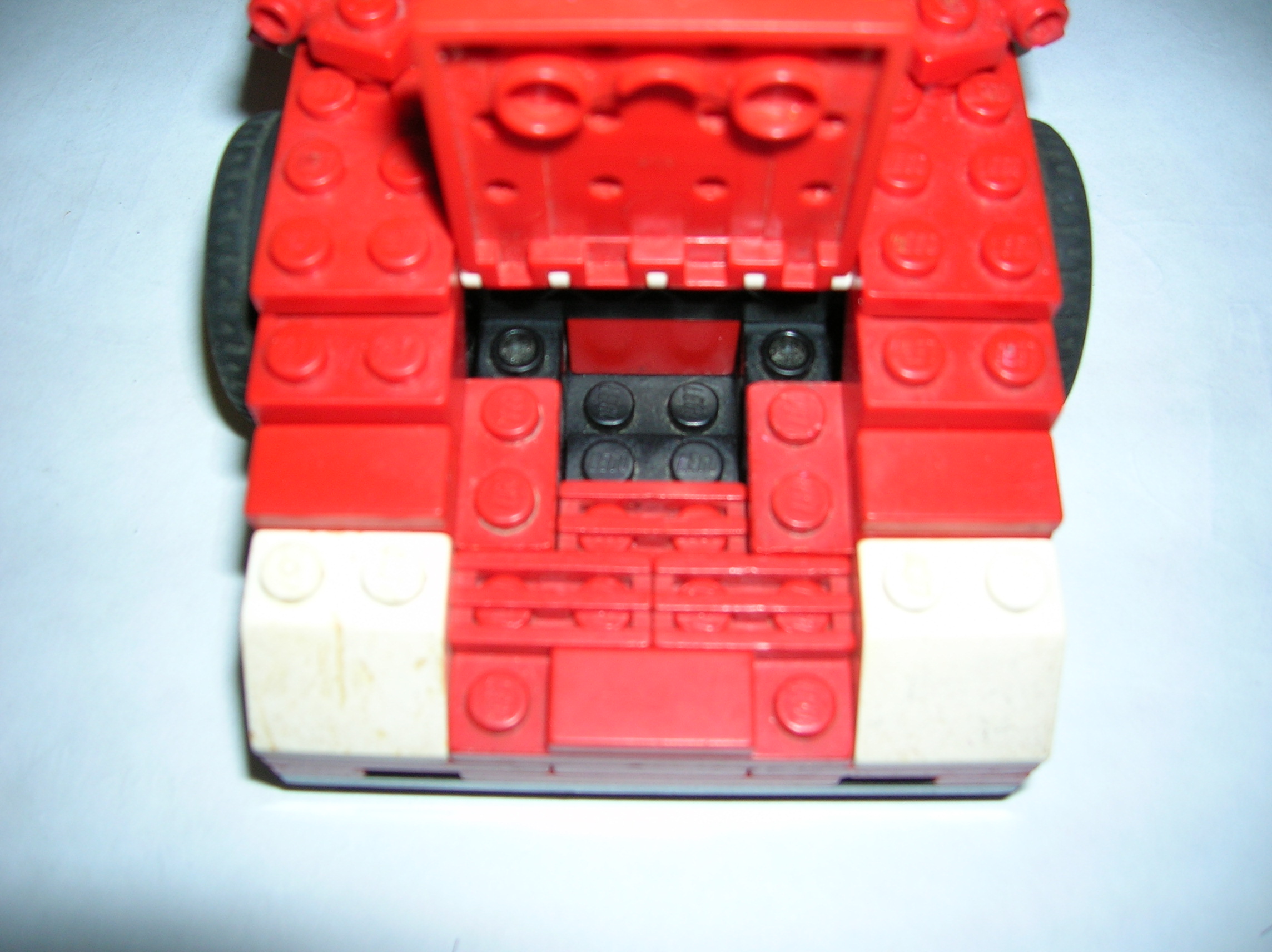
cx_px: 636
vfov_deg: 41.7
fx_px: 1248
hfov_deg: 54.0
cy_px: 476
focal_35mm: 34
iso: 50
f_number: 2.9
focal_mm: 5.7
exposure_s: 1/60.1
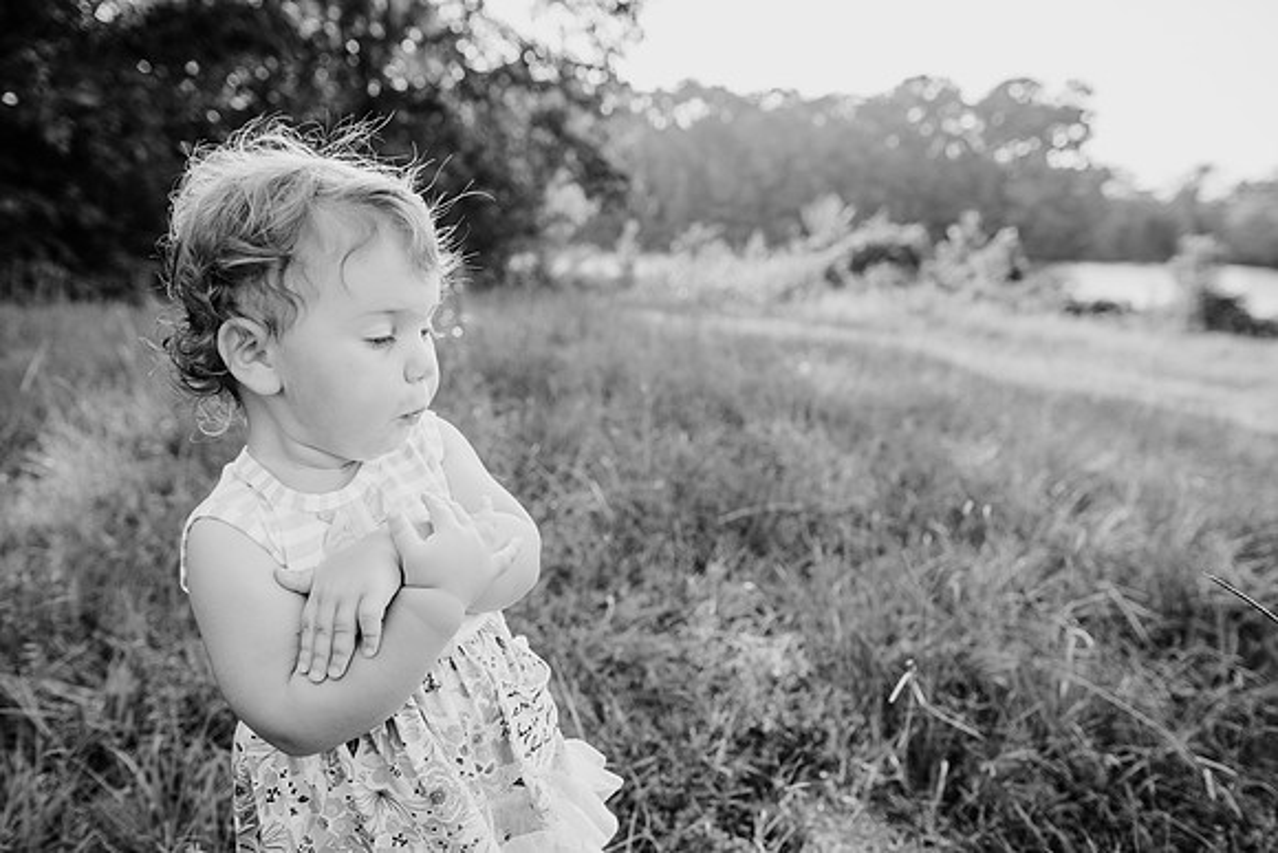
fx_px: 852
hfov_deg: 73.7
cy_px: 426
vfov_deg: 53.2
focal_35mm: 24
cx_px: 639
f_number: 3.5
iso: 200
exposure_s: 1/640
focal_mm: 24
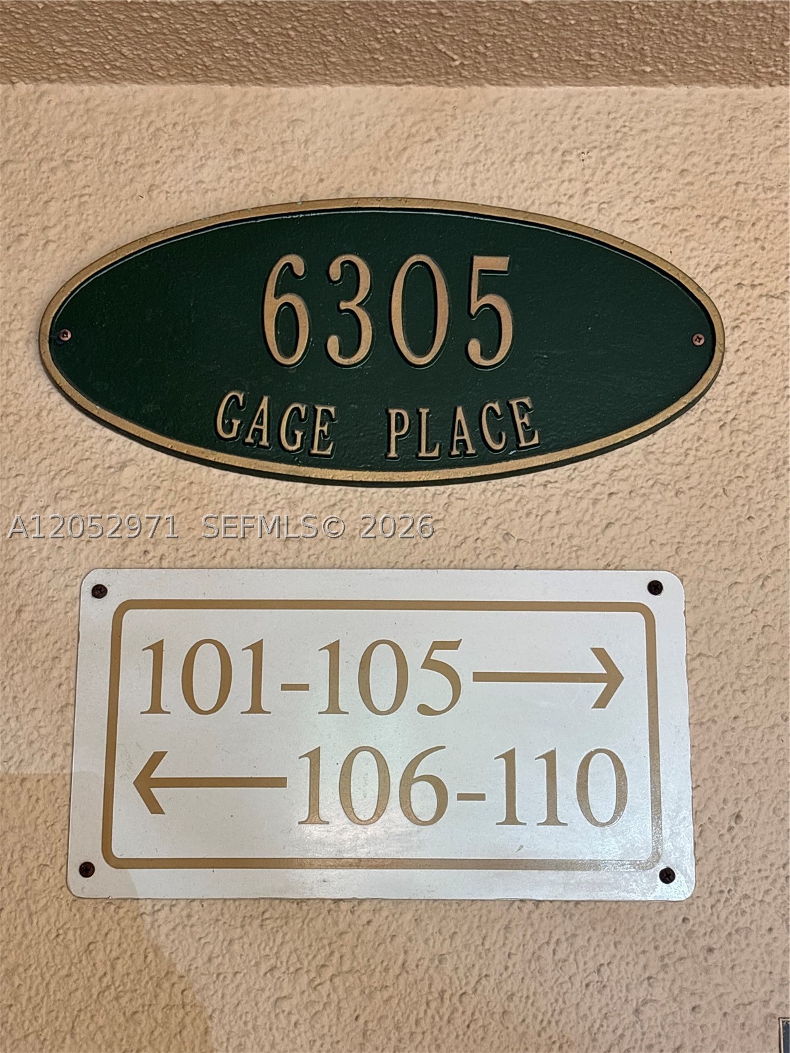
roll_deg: -1.8
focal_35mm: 52
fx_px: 1582
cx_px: 395
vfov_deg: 36.8
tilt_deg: +10.3
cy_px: 526
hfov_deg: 28.0
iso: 50
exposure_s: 1/75
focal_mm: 5.96
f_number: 1.6
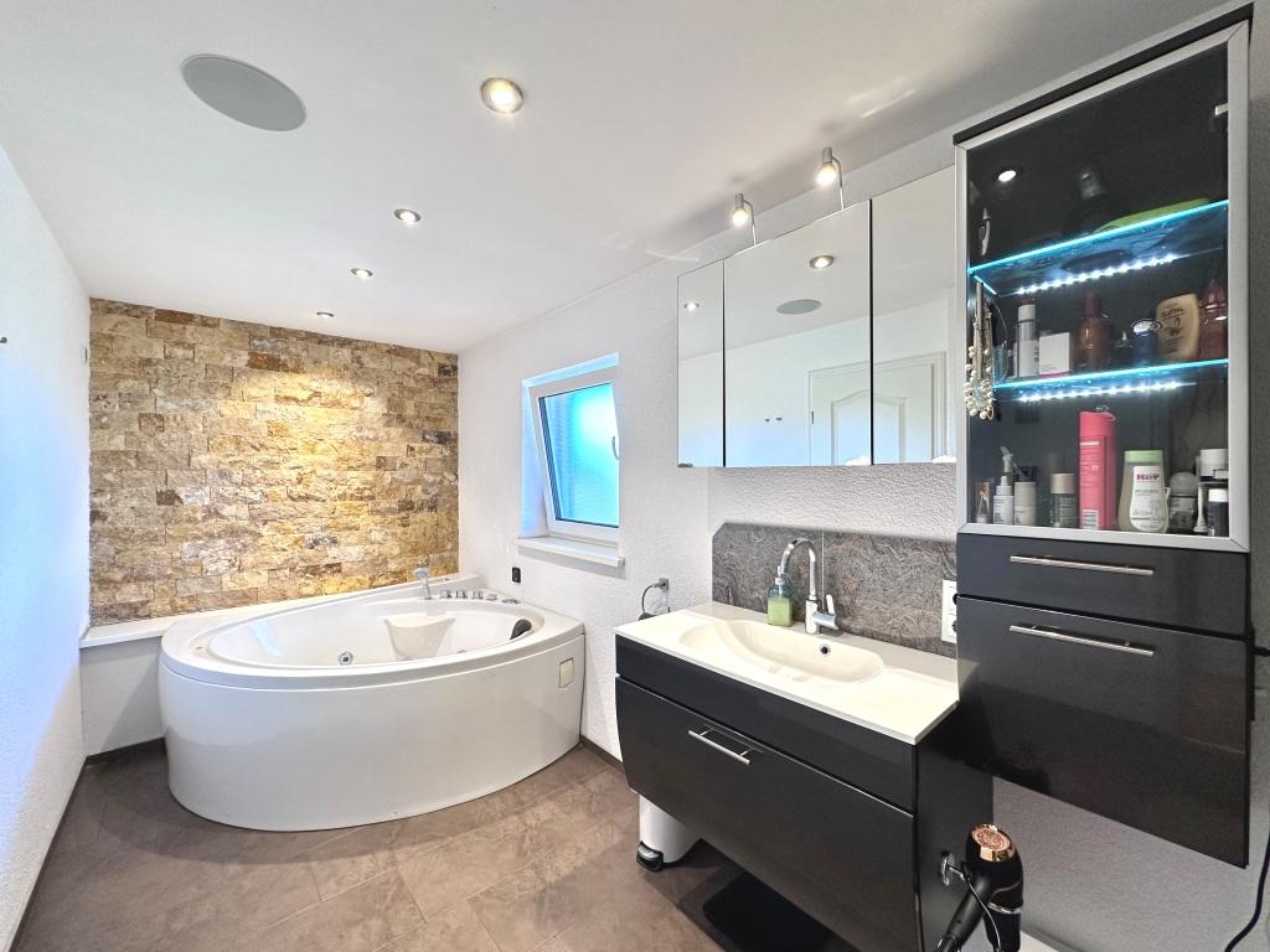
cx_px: 635
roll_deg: -0.1
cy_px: 476
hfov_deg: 102.1
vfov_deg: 85.7
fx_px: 514
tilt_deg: +0.0
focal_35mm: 14
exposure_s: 1/100
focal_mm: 2.22
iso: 160
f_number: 2.2
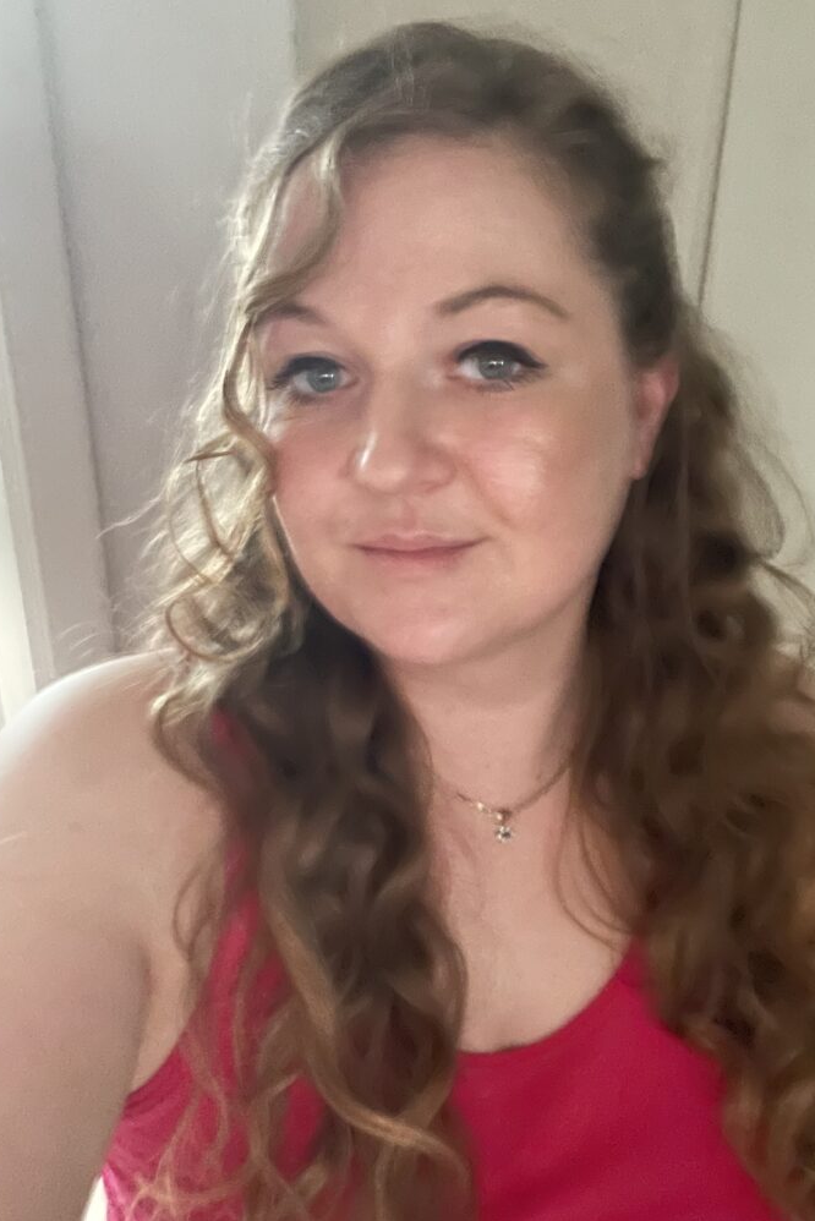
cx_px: 433
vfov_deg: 58.7
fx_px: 1086
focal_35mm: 32
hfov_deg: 41.1
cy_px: 617
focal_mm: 2.71
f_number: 2.2
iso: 1250
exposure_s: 1/15
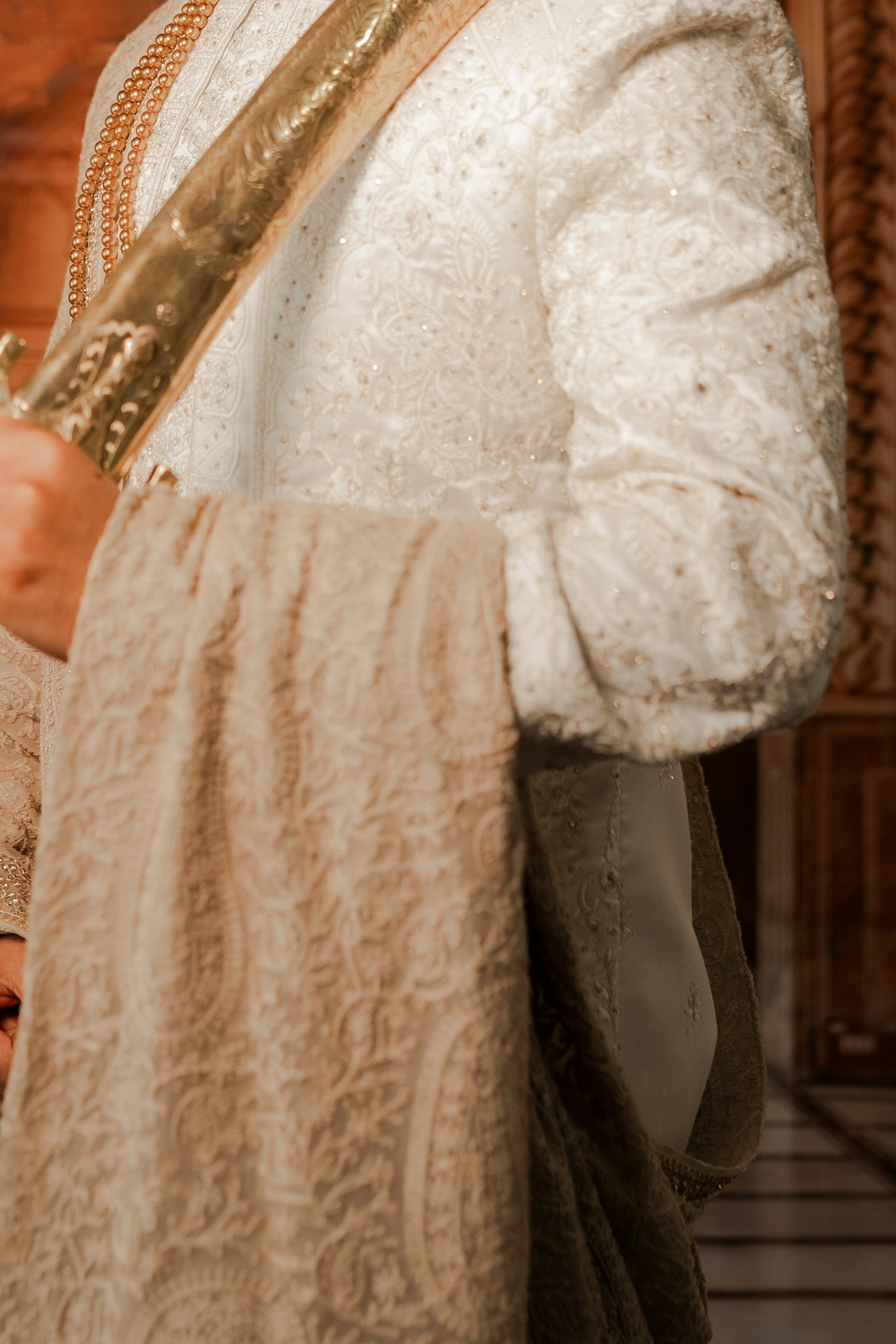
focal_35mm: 79
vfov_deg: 25.1
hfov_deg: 17.2
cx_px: 248
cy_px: 218
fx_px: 2949
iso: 160
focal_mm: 35
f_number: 2
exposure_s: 1/200
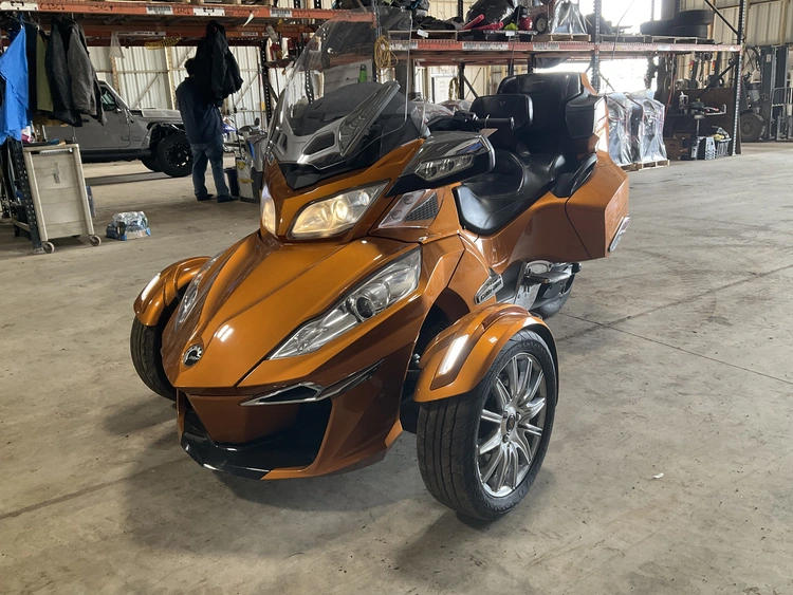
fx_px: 665
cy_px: 298
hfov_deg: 61.6
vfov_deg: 48.3
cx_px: 396
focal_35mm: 29
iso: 64
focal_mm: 3
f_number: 1.8
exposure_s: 1/69
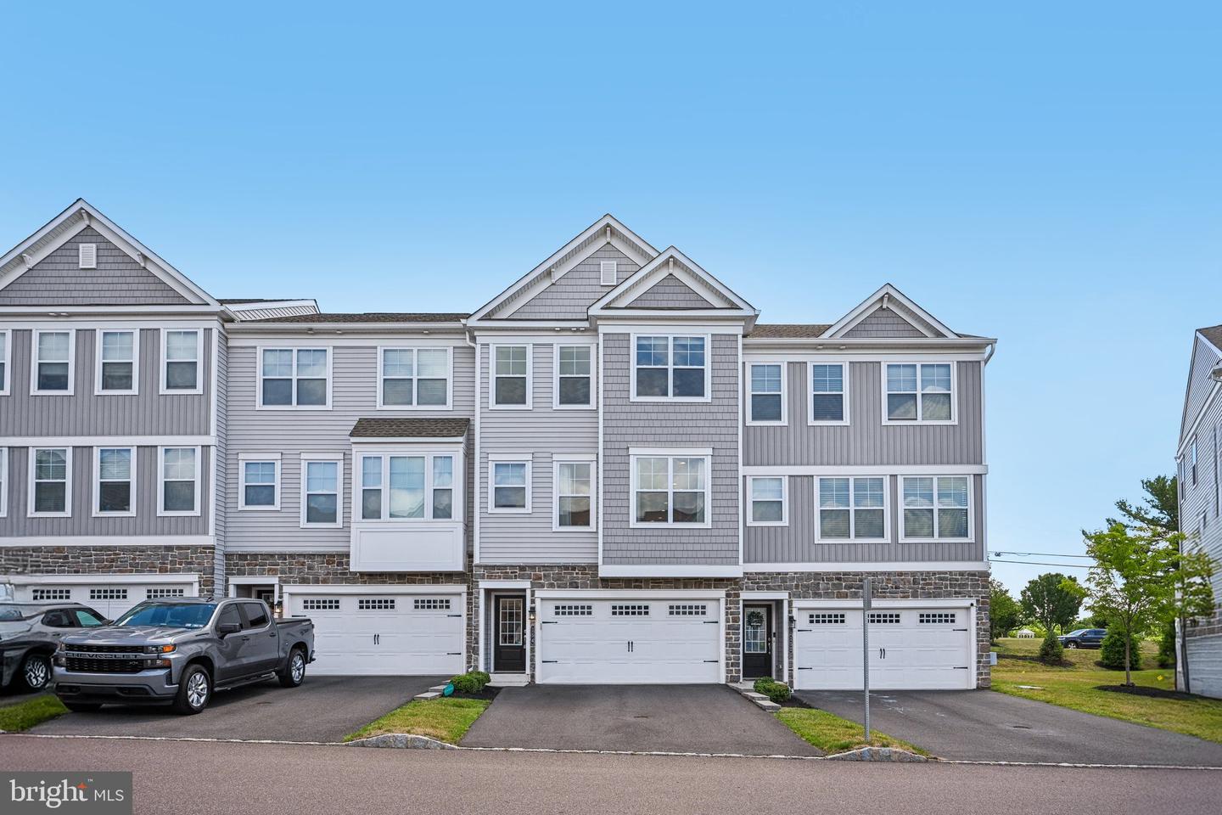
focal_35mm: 20
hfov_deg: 82.6
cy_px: 408
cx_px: 611
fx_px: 696
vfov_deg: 60.7
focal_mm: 20.5
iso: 800
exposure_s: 1/1000
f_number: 8
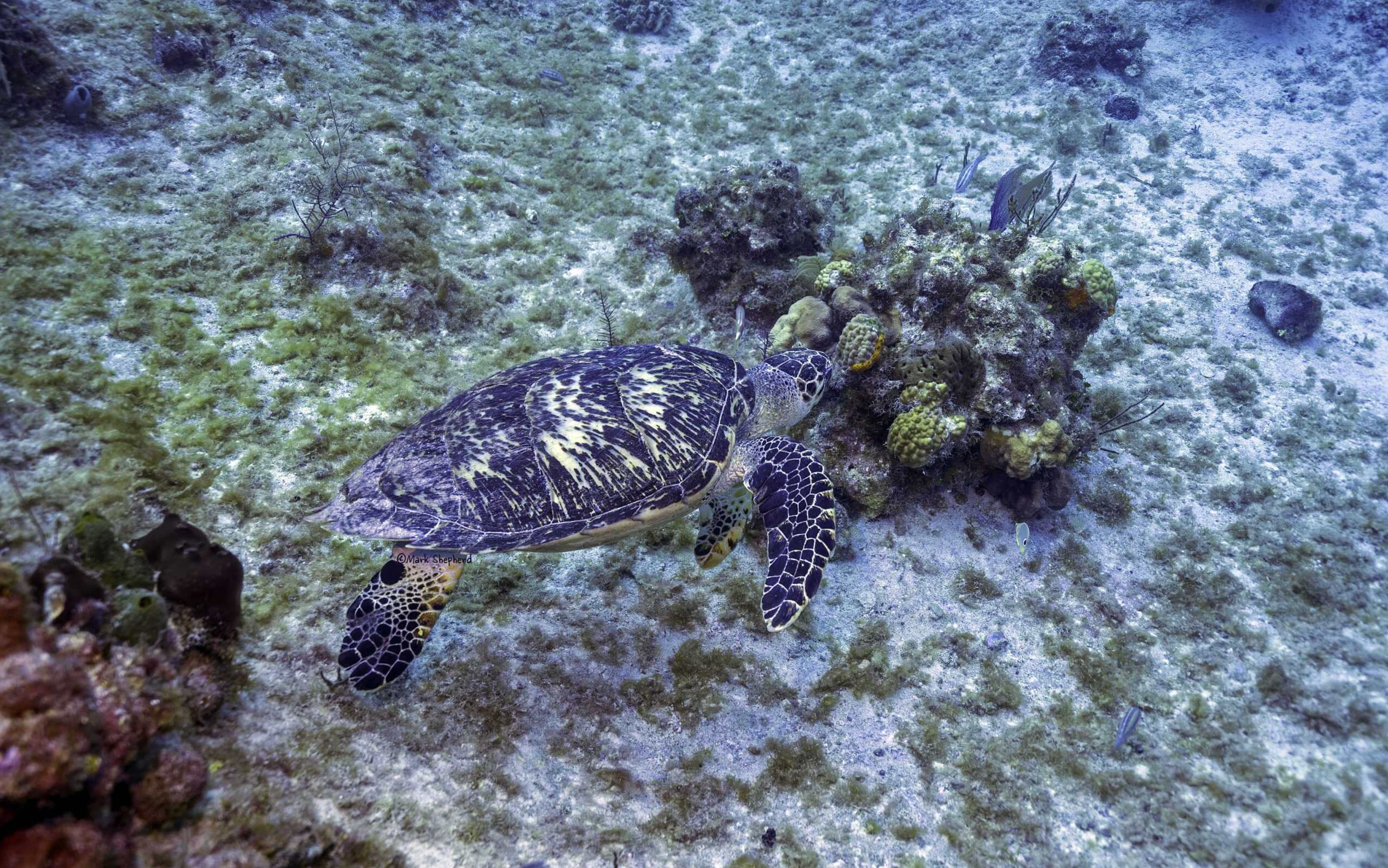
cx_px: 699
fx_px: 1362
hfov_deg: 54.0
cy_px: 405
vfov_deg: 35.3
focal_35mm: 36
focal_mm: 35
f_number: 4
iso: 160
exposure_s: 1/200
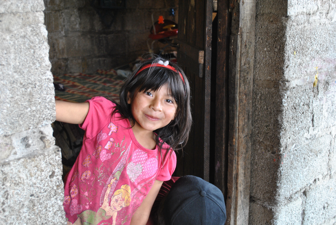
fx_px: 421
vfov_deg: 29.9
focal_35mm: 45
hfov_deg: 43.6
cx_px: 168
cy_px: 112
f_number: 4.5
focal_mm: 30
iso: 400
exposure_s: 1/25
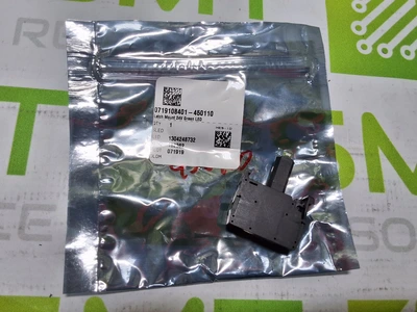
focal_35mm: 28
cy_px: 156
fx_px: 337
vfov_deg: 49.7
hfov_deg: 63.4
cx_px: 208
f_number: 1.9
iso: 32
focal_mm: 2.91
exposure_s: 1/226
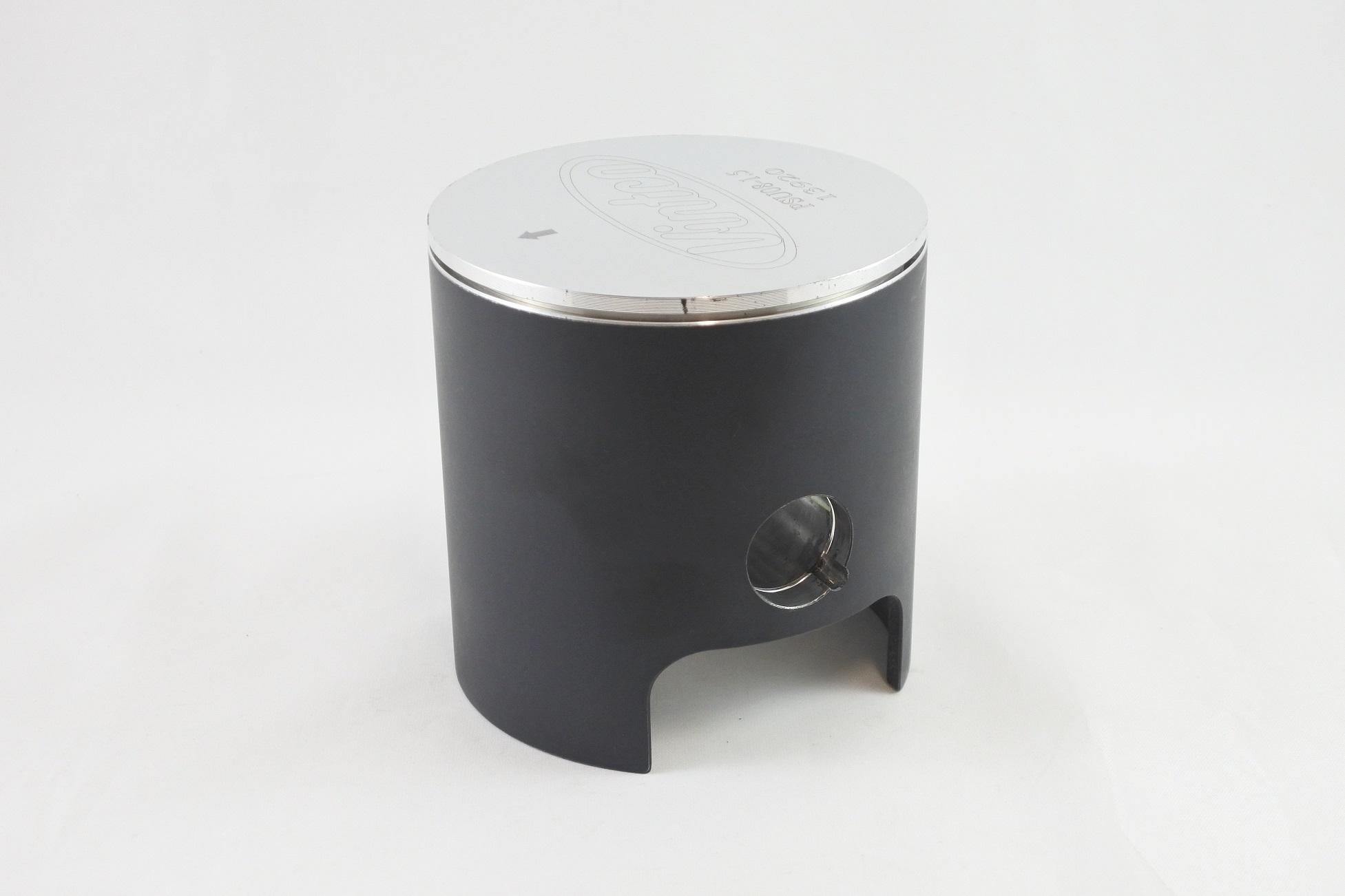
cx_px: 672
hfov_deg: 43.6
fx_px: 1681
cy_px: 448
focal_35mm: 45
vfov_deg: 29.9
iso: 640
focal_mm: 16.8
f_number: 4.5
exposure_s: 1/125
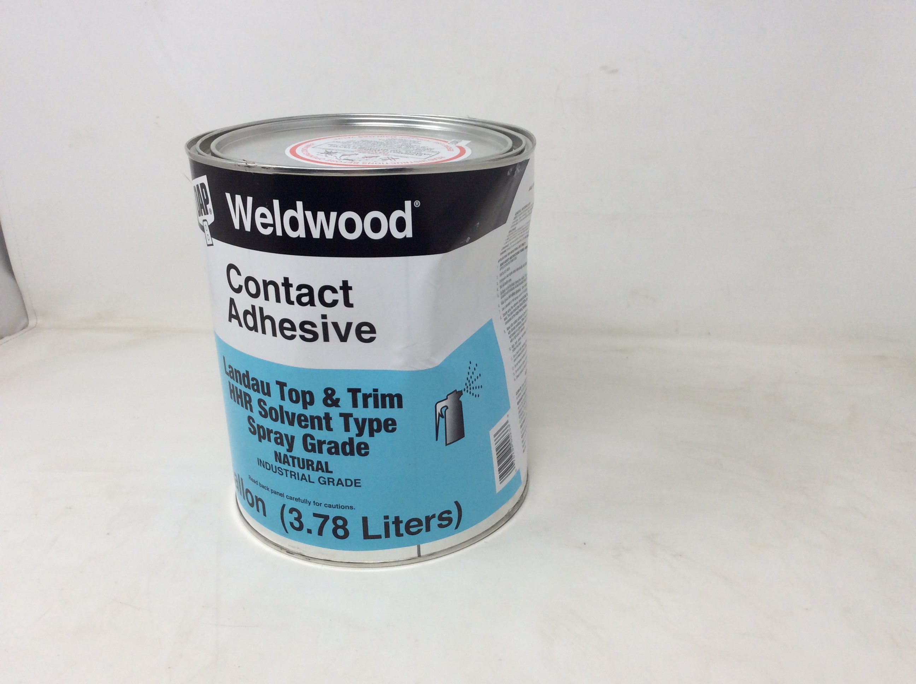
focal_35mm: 32
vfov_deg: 44.1
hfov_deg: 56.9
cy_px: 342
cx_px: 458
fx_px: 846
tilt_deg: -22.5
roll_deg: -0.2
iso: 40
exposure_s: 1/120
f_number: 2.4
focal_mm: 3.3
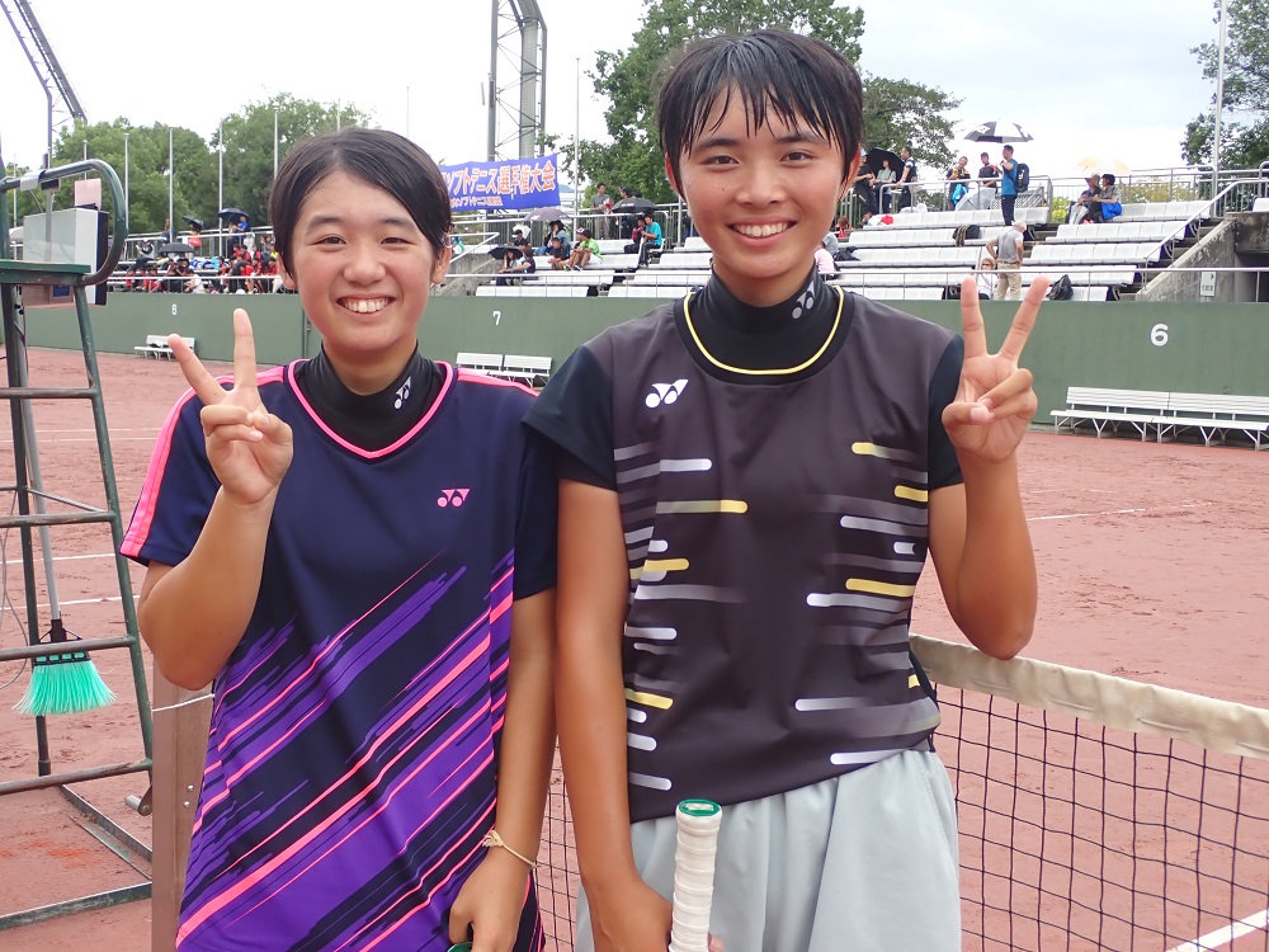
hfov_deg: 42.9
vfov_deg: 32.9
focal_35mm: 44
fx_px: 1613
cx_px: 634
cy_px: 476
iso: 100
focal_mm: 7.84
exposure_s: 1/250
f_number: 4
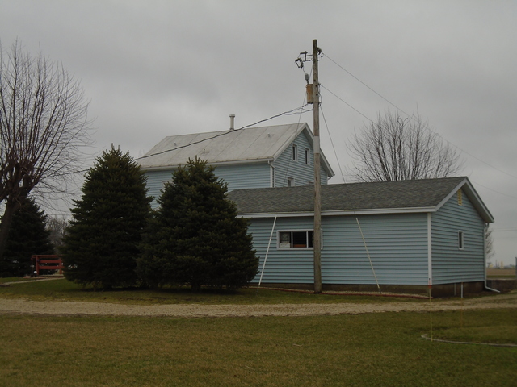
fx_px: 732
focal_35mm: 49
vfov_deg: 29.7
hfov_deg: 38.9
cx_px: 258
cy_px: 194
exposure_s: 1/200
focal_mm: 8.7
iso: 100
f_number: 4.5
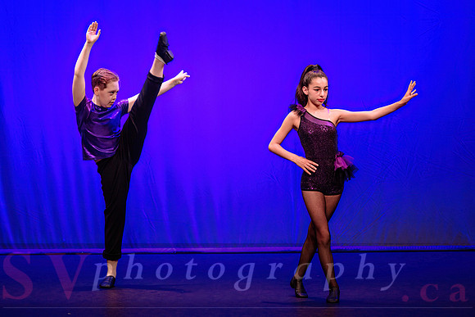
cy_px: 148
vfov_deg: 6.0
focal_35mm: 229
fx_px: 3024
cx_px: 207
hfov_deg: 9.0
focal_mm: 200
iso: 1250
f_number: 2.8
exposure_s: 1/320
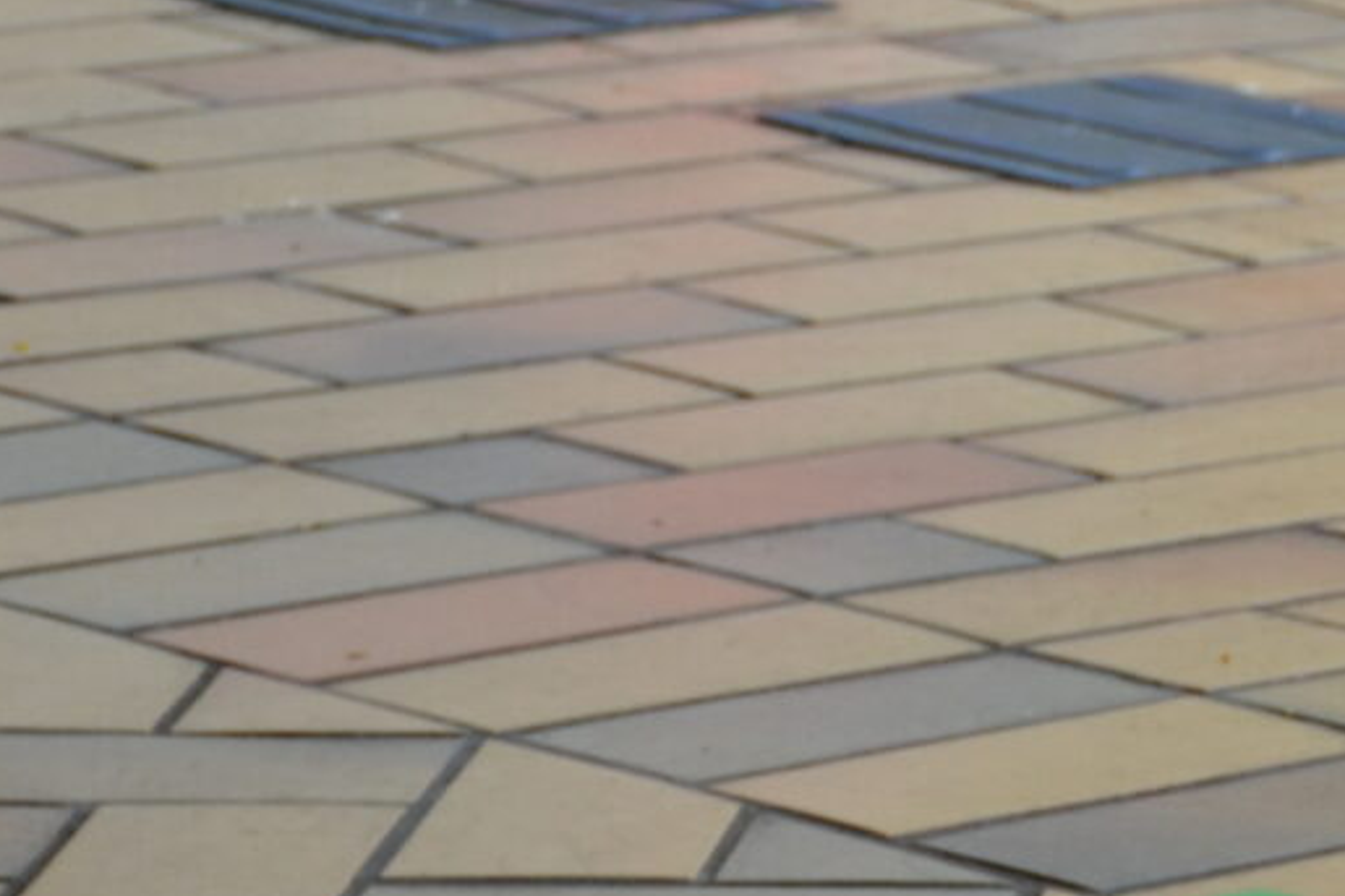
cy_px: 643
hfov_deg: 5.5
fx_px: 13781
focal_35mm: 369
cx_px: 2369
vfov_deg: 3.7
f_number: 5
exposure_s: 1/60
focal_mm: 66
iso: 450
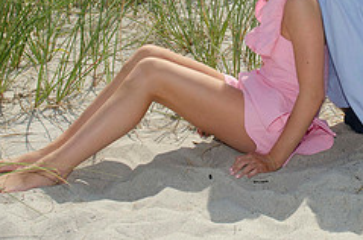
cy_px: 27
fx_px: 805
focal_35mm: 80
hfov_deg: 24.7
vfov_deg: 16.8
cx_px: 327
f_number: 9
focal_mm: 22
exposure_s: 1/250
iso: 100
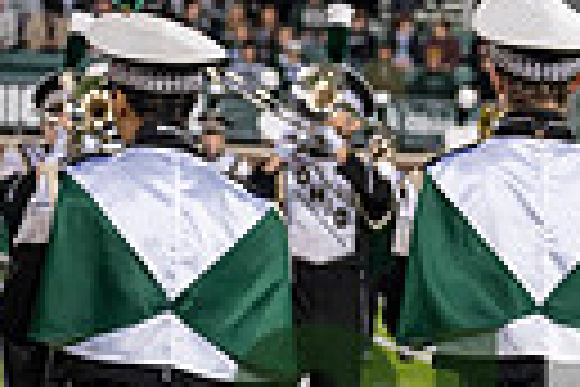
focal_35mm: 314
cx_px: 571
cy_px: 538
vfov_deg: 4.4
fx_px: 5058
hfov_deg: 6.5
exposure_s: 1/500
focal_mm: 70
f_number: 3.2
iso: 1250
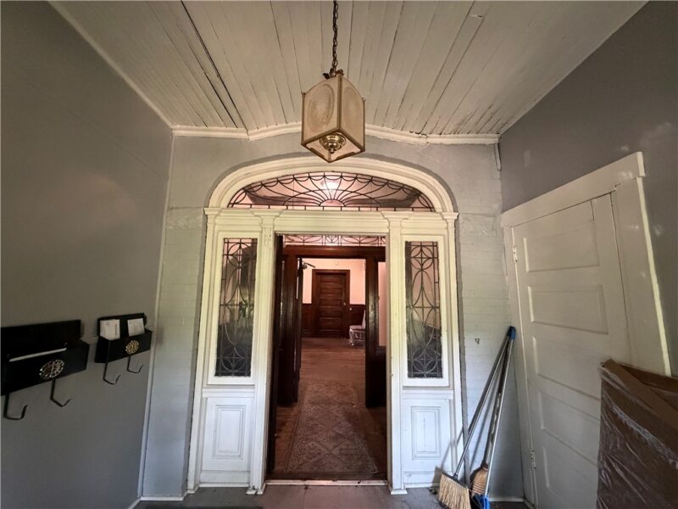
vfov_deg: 85.7
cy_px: 254
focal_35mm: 14
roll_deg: -0.4
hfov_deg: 102.1
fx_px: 274
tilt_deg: +8.4
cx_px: 339
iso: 1250
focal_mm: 2.22
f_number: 2.2
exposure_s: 1/60
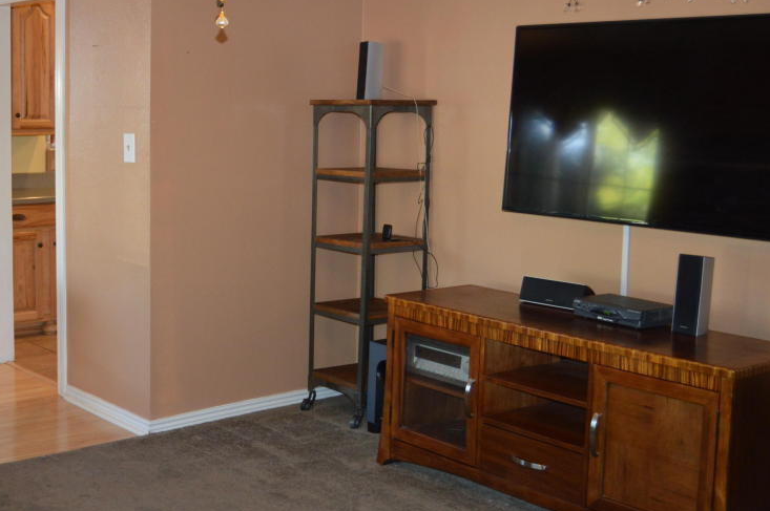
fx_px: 1111
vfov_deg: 25.9
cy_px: 213
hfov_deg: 37.1
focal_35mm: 52
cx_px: 170
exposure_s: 1/60
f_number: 3.5
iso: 640
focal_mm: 22
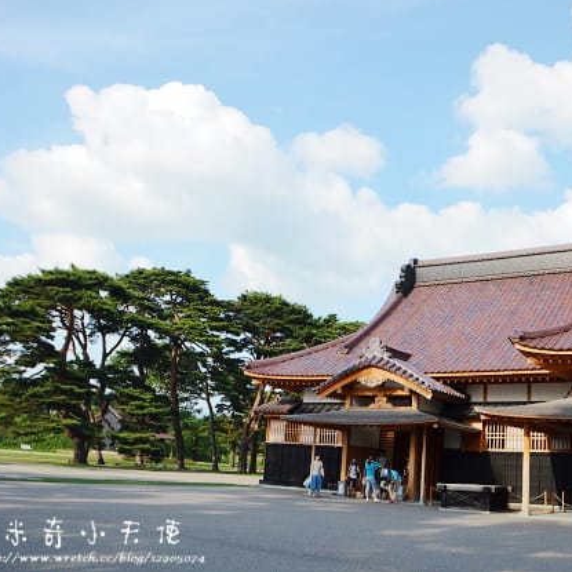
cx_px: 377
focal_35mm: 35
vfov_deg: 47.2
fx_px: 654
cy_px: 285
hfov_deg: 46.5
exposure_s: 1/3200
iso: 800
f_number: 5
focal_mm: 18
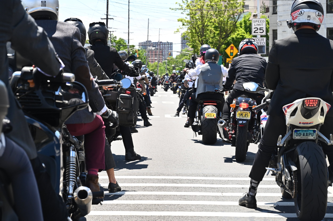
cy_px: 110
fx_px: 823
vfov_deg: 15.3
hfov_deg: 22.9
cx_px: 166
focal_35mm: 89
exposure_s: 1/1250
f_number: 9
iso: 1250
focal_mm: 89
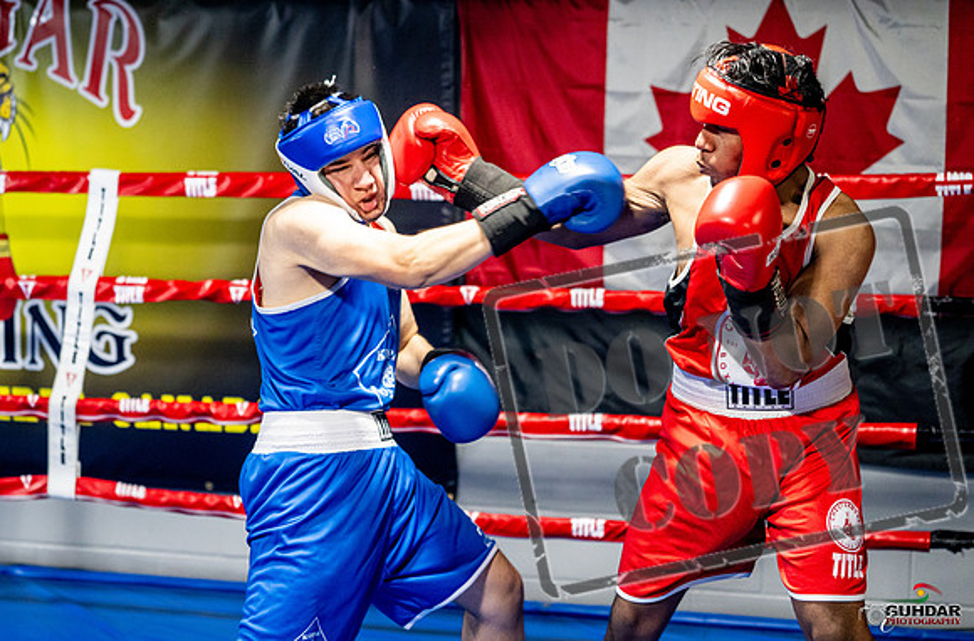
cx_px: 378
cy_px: 387
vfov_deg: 18.0
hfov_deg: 27.0
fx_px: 2025
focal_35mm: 75
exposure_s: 1/800
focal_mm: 60
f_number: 2
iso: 4000
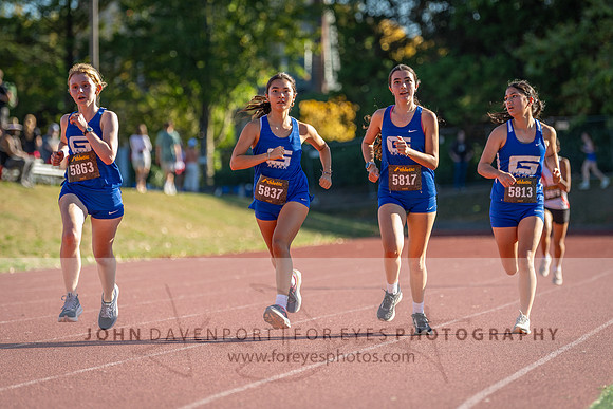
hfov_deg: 9.8
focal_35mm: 210
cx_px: 304
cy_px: 171
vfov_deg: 6.5
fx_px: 3582
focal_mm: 150
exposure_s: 1/1000
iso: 180
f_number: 2.8
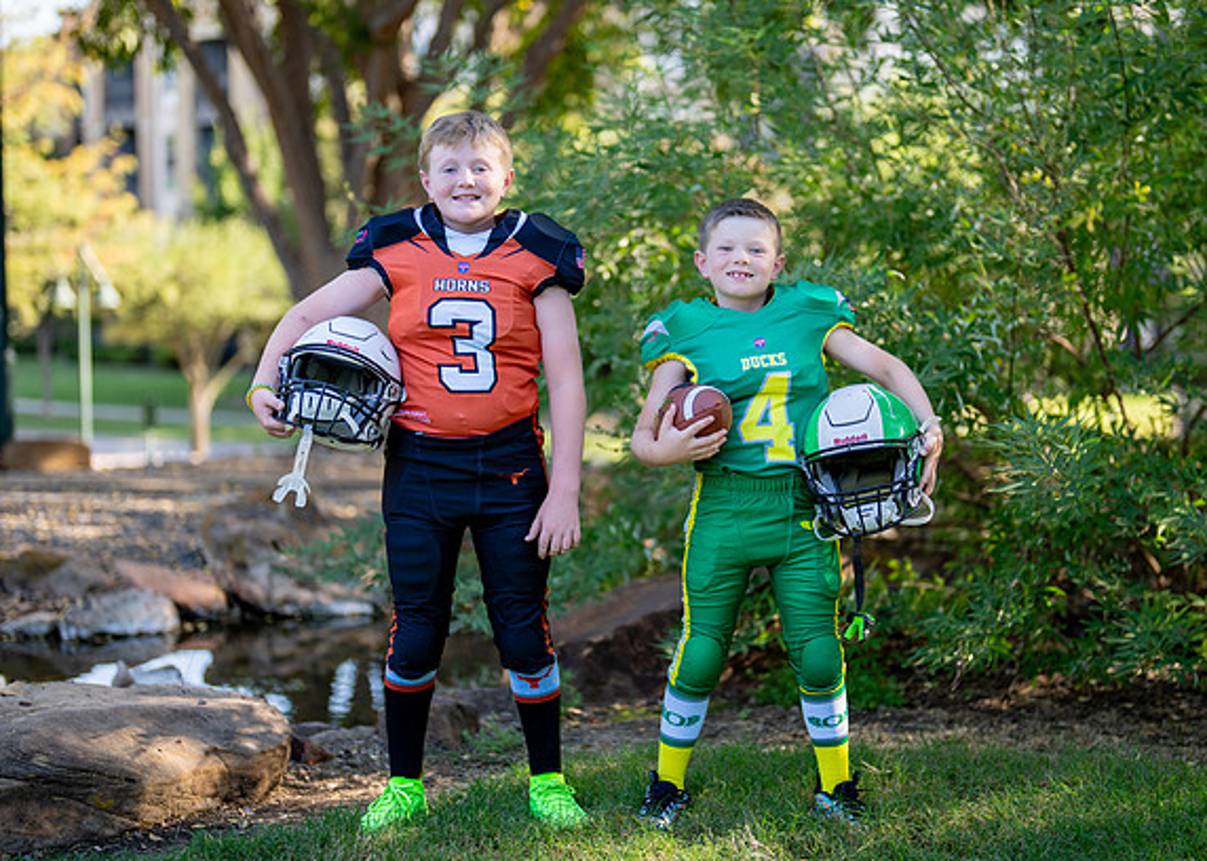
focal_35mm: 69
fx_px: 2364
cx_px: 639
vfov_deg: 20.6
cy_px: 440
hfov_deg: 28.6
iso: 100
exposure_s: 1/1000
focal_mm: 50
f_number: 1.2
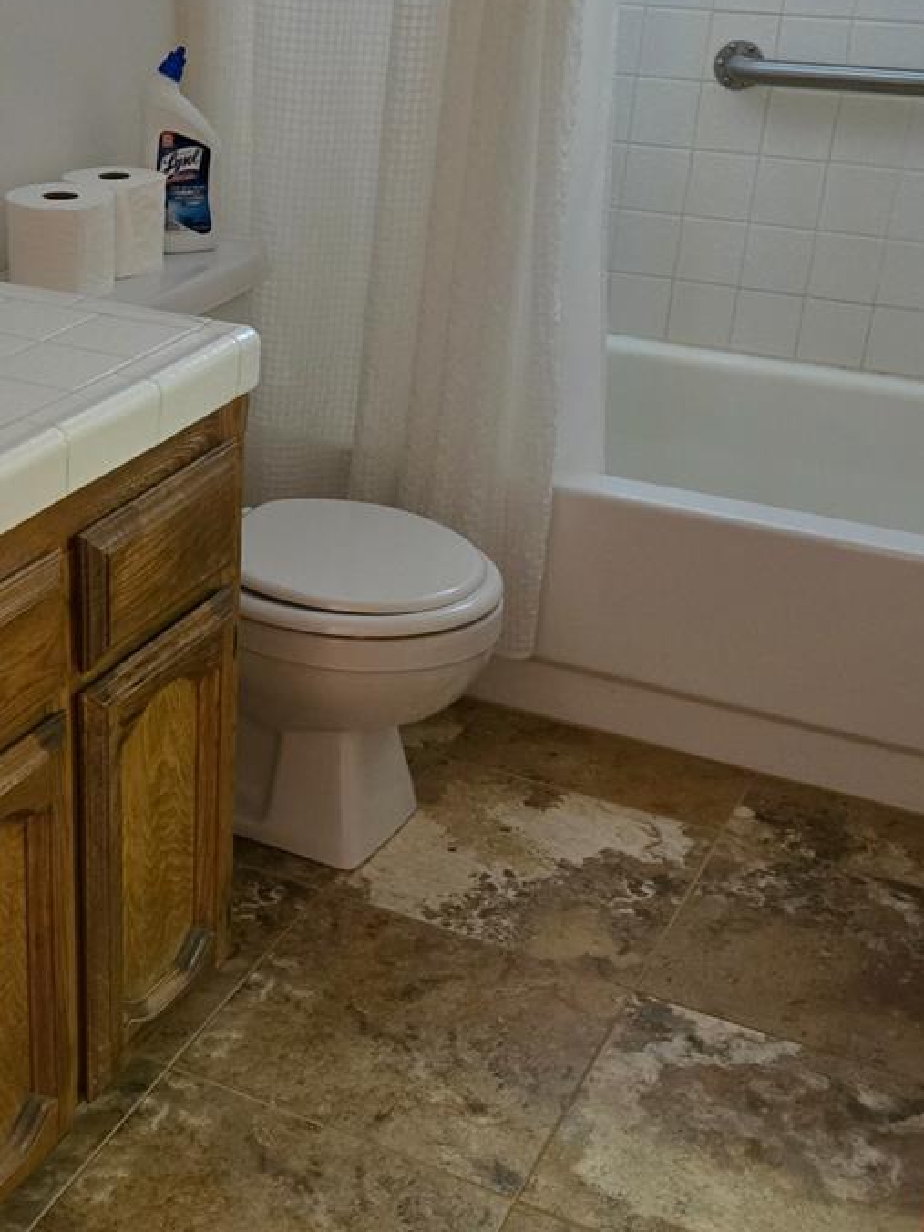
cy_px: 645
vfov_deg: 37.5
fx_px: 1815
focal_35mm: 51
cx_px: 121
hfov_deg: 27.7
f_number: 1.8
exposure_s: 1/60
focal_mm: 5.4
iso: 1250
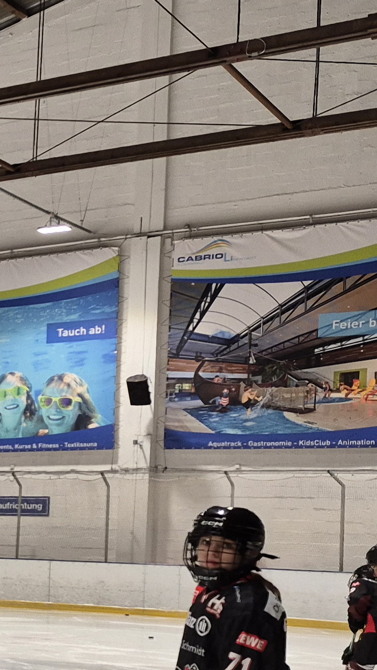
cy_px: 549
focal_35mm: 74
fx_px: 1315
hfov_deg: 12.0
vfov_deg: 27.9
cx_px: -609
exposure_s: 1/100
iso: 200
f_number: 1.8
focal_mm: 5.4
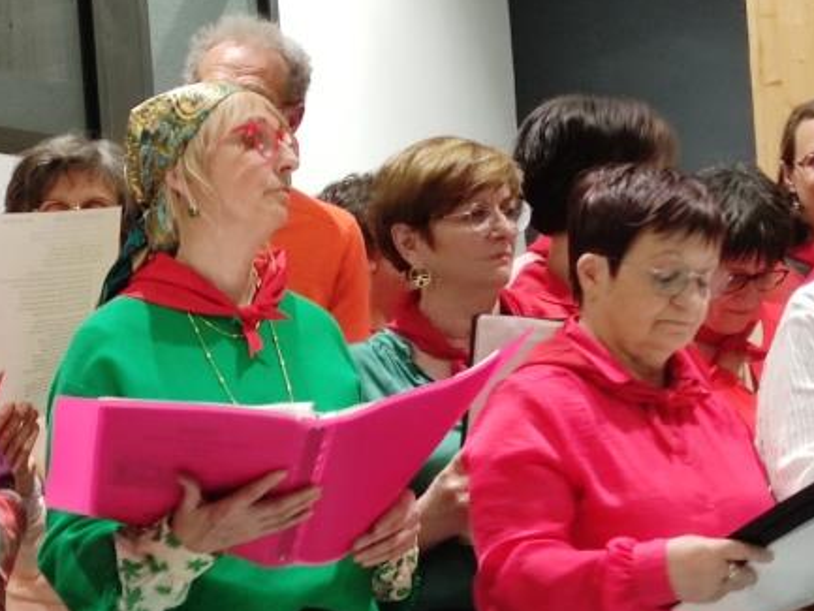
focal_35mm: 59
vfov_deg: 23.3
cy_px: 681
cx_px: -84
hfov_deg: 29.4
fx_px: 1388
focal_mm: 5.43
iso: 700
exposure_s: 1/33
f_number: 1.89
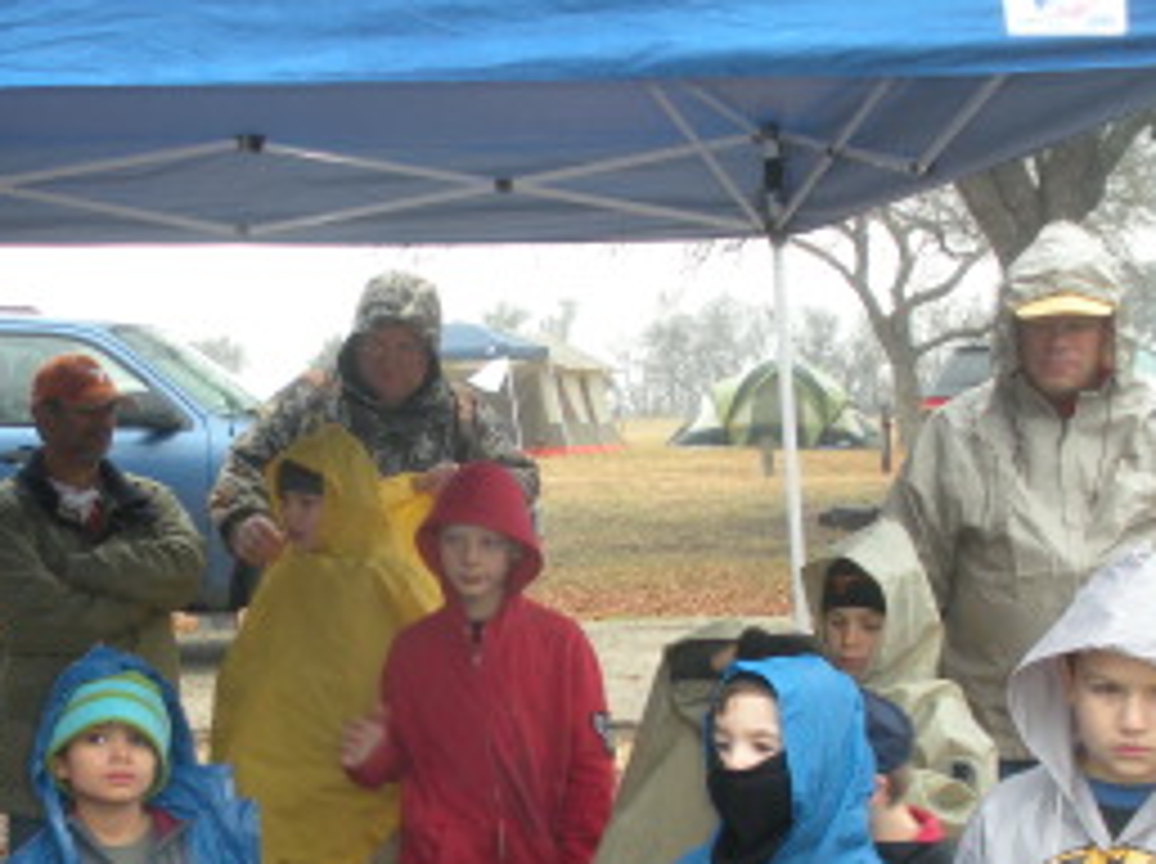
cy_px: 652
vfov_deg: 22.6
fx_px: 2134
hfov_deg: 30.3
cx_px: 504
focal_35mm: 64
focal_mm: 6.3
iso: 110
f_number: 3.5
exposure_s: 1/42.5
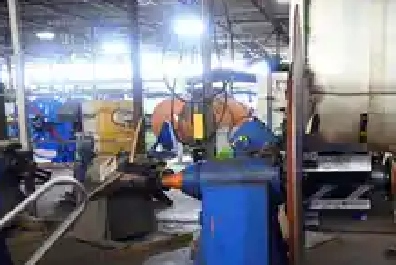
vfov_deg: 30.0
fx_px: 485
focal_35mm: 44
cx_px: 265
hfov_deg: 43.8
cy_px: 204
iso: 2200
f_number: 3.5
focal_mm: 16
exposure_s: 1/25
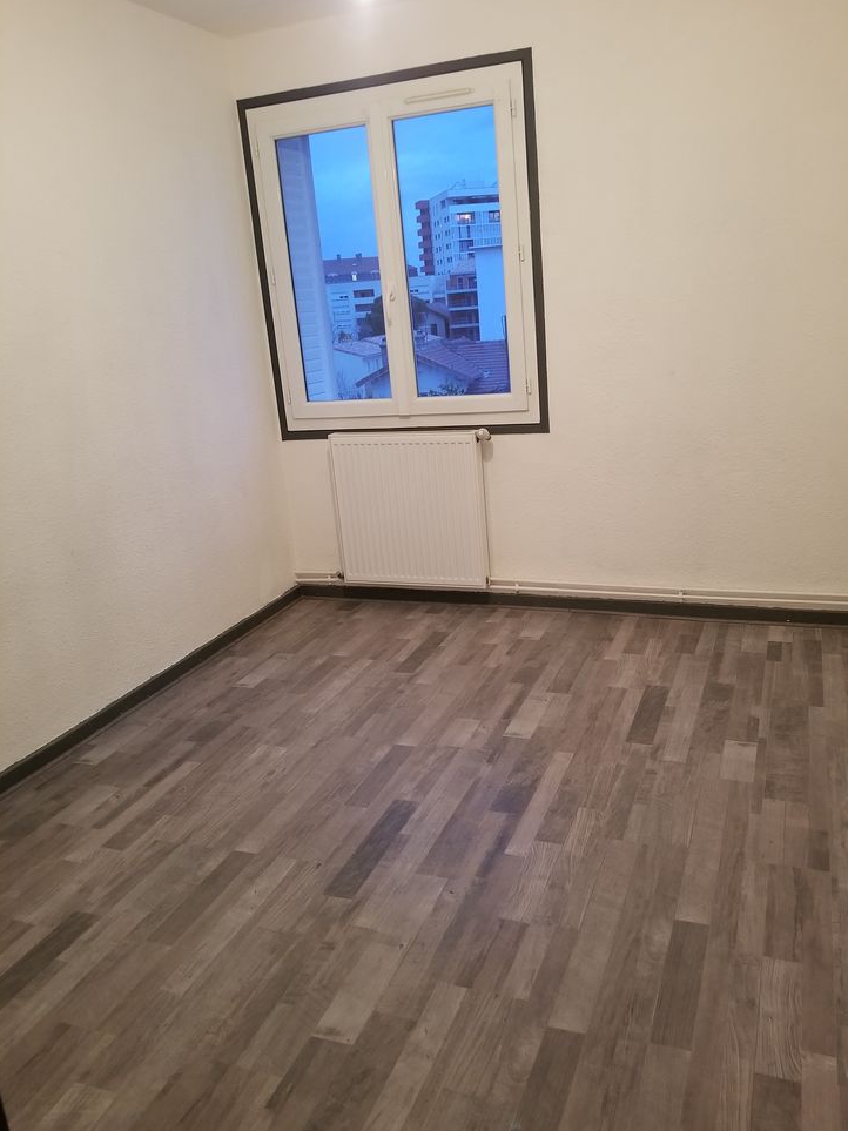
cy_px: 561
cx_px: 436
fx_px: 882
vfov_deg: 65.3
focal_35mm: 27
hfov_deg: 51.3
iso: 250
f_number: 1.7
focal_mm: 4.25
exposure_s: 1/20
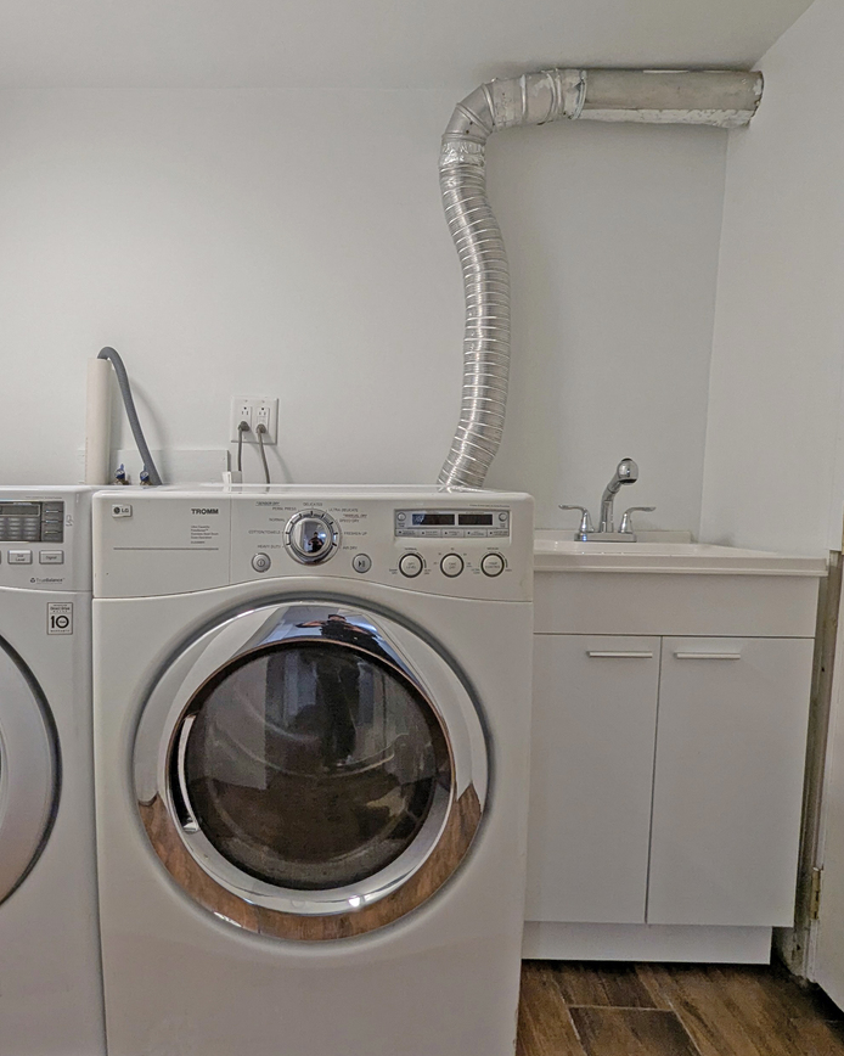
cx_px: 331
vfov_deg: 77.6
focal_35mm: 21
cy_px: 532
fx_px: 656
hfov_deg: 64.8
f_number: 2.2
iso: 67
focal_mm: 1.95
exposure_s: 1/60
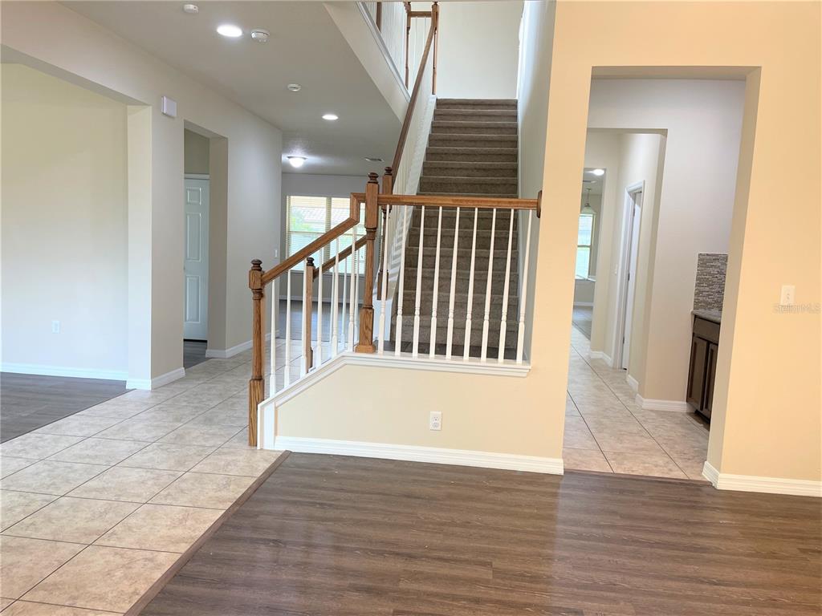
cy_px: 308
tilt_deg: -7.1
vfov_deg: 53.1
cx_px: 411
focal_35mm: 26
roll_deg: -2.4
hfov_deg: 67.3
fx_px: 617
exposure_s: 1/60
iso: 80
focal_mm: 5.1
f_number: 1.6
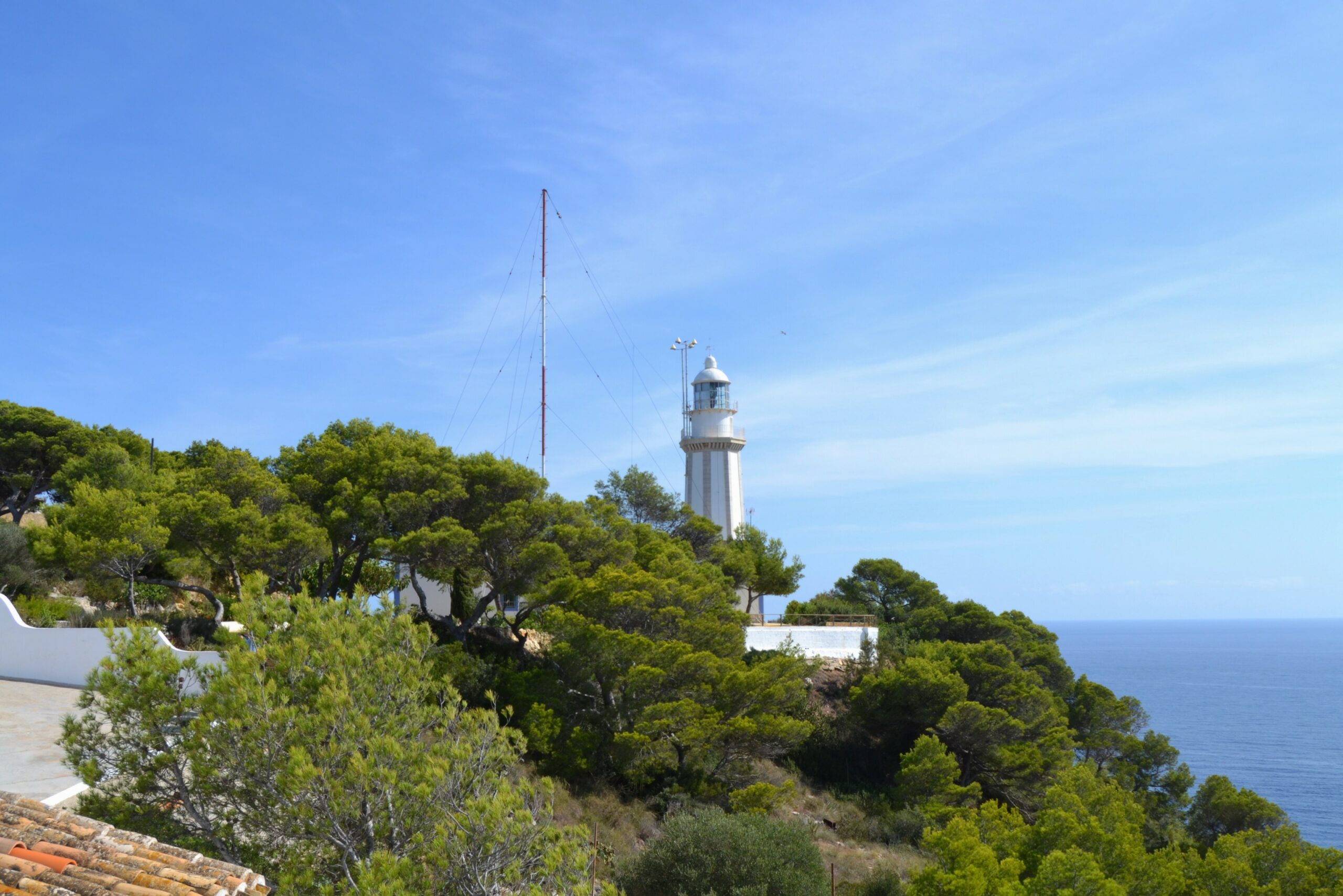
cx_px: 672
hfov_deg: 55.1
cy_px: 448
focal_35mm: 34
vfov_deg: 38.4
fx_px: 1287
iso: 100
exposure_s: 1/250
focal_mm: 23
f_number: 8
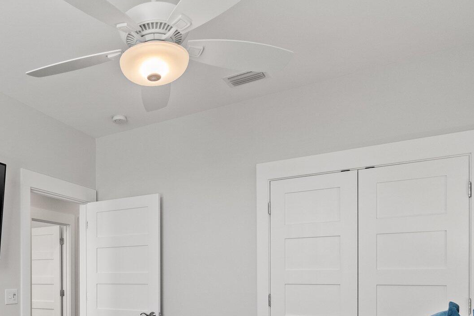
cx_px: 119
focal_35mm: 29
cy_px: 279
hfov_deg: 60.2
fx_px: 382
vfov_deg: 41.7
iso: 800
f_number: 8
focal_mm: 10
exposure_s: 1/4
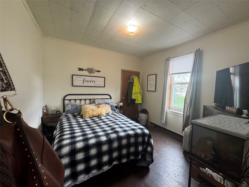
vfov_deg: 85.7
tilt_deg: -4.3
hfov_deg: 102.1
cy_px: 94
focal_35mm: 14
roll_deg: -2.7
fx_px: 101
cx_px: 124
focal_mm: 2.22
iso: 250
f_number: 2.2
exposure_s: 1/60
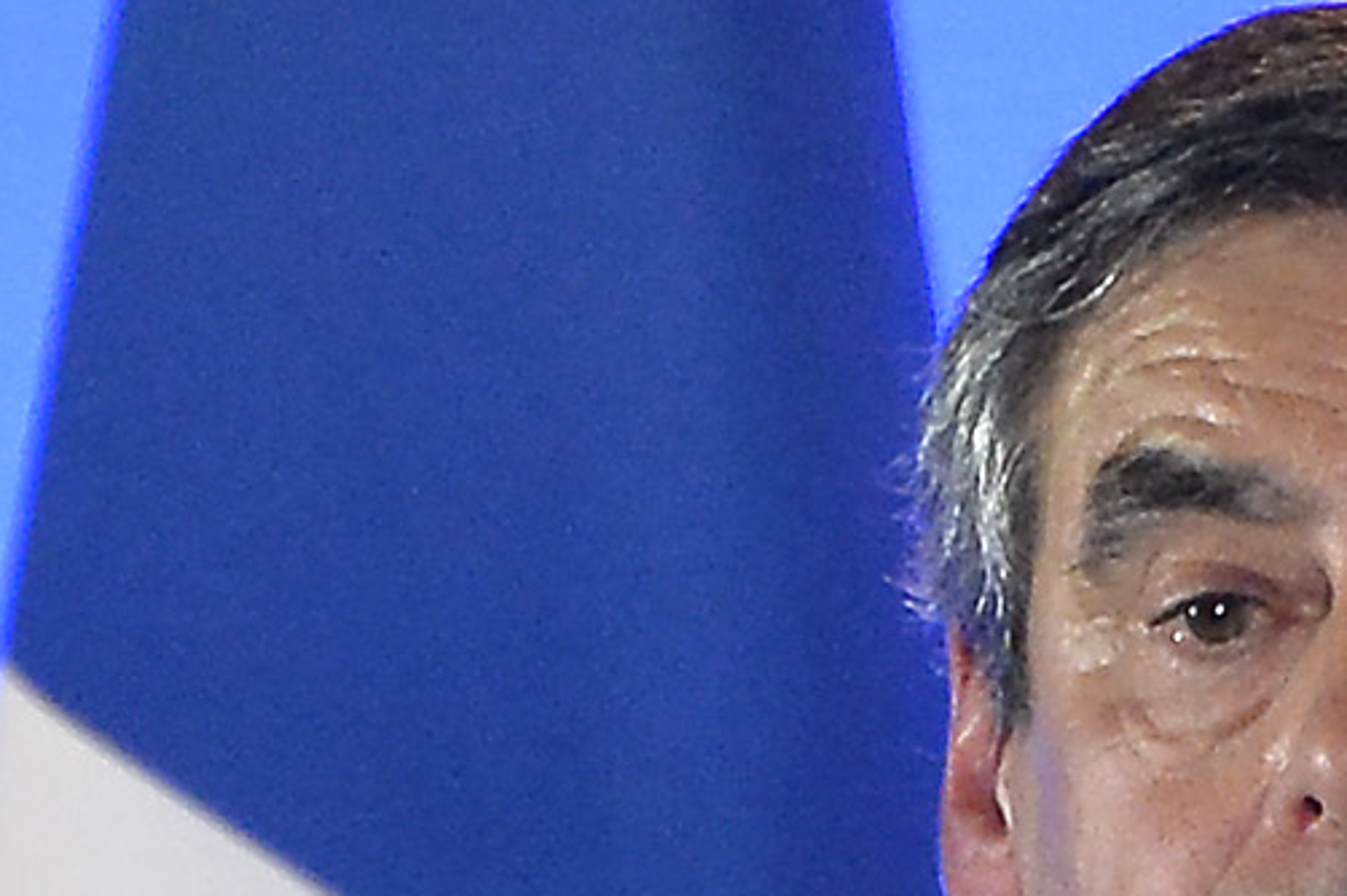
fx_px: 89327
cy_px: 1166
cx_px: 1873
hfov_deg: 0.9
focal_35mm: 2389
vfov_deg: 0.6
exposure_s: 1/800
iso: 5000
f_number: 5.6
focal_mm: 400
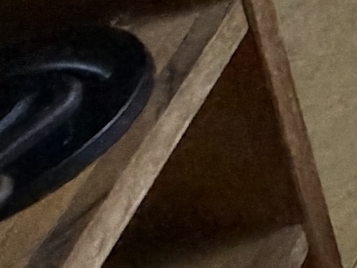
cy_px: -530
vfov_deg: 10.4
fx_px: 1062
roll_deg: +0.1
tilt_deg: -17.1
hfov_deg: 11.8
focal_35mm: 103
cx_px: 1026
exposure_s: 1/60
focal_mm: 2.22
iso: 400
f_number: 2.2
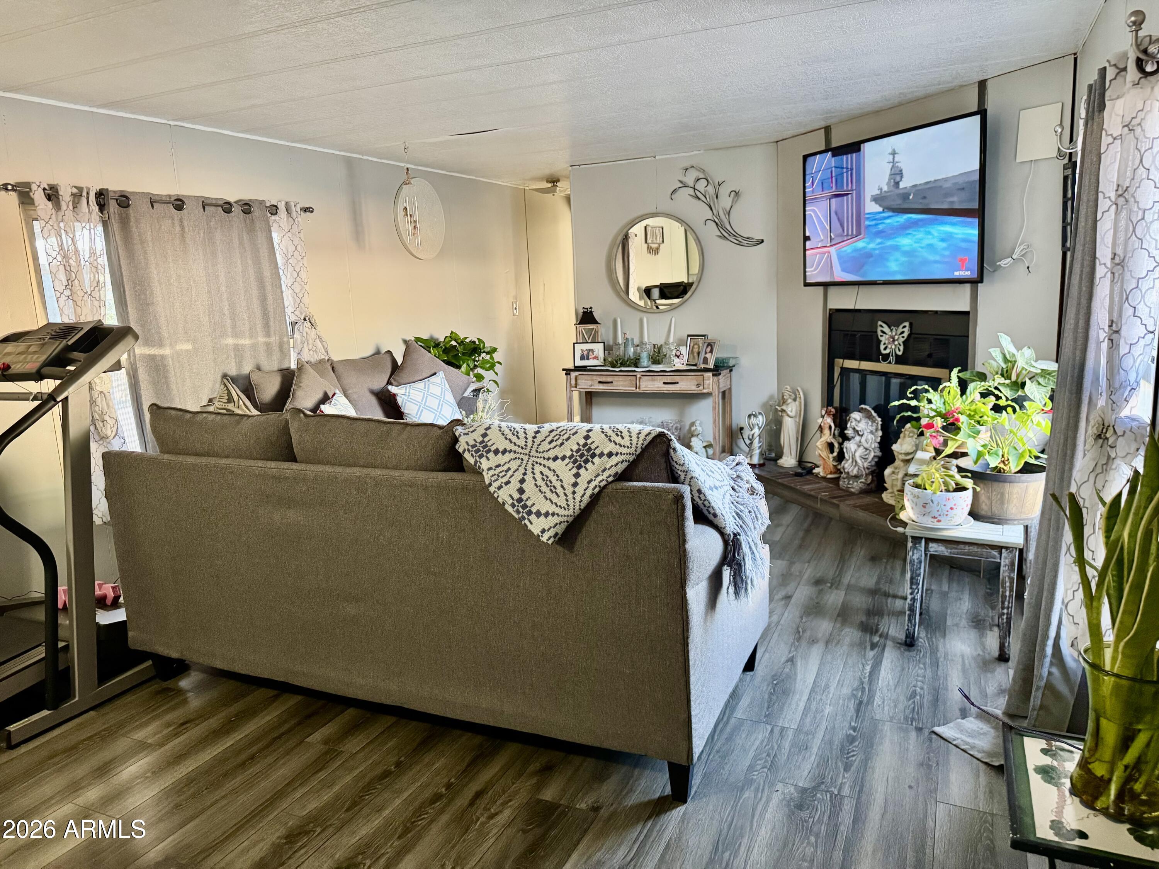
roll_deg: +2.4
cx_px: 580
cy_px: 434
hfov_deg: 71.6
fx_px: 804
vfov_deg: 56.8
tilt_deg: -9.9
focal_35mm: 24
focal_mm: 6.76
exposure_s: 1/60
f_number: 1.78
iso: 640
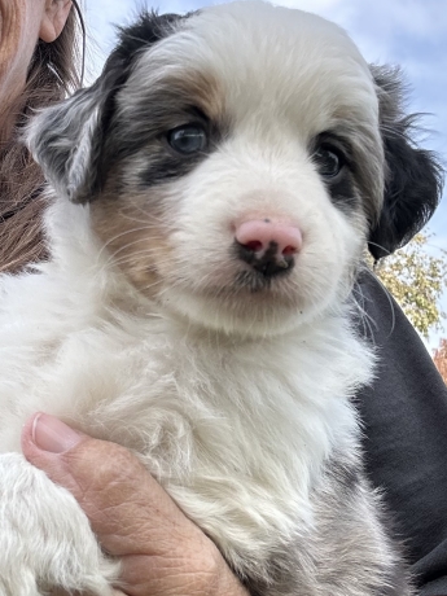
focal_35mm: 39
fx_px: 671
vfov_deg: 47.6
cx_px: 165
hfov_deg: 36.6
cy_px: 355
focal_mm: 2.69
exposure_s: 1/466
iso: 25
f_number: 1.9
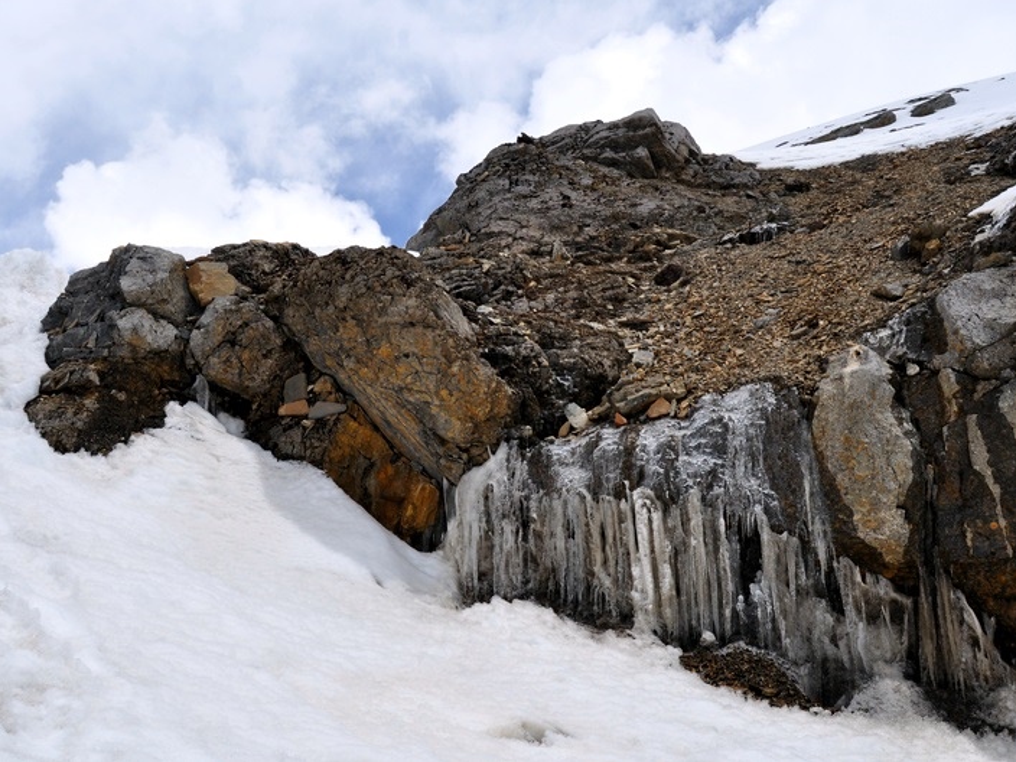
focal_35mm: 36
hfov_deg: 51.3
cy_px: 380
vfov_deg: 39.7
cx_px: 530
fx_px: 1057
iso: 200
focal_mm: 22
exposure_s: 1/400
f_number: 11
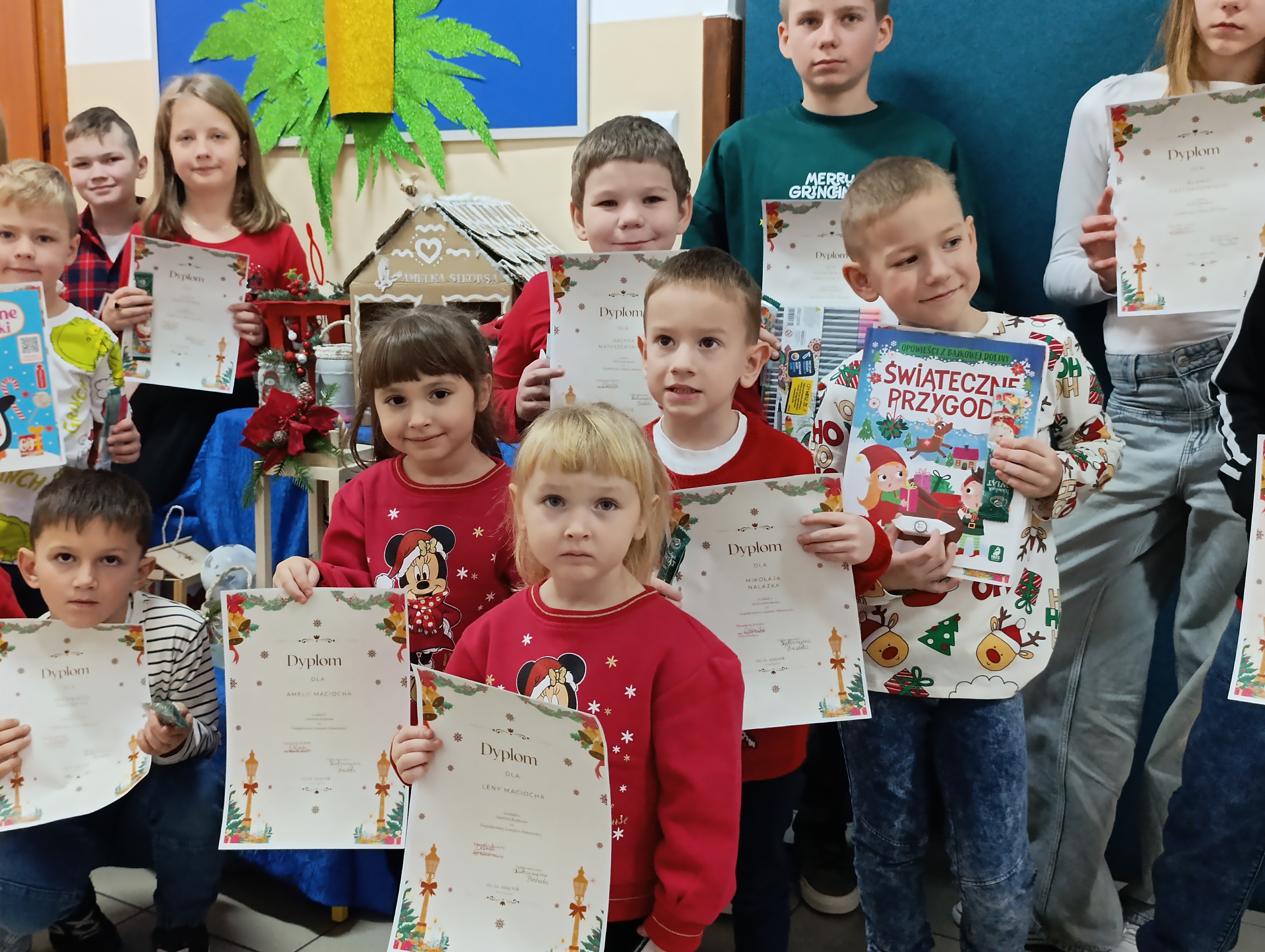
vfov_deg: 39.7
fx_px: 1317
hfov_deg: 51.2
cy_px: 435
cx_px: 577
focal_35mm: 36
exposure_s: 1/50
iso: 1000
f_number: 1.6
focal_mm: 6.14
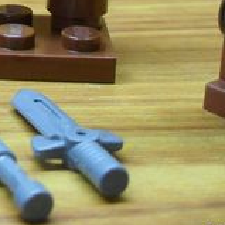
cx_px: -137
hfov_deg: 10.7
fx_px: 1147
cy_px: -103
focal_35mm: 156
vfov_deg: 10.8
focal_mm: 6.2
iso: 200
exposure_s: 1/15
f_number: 2.8
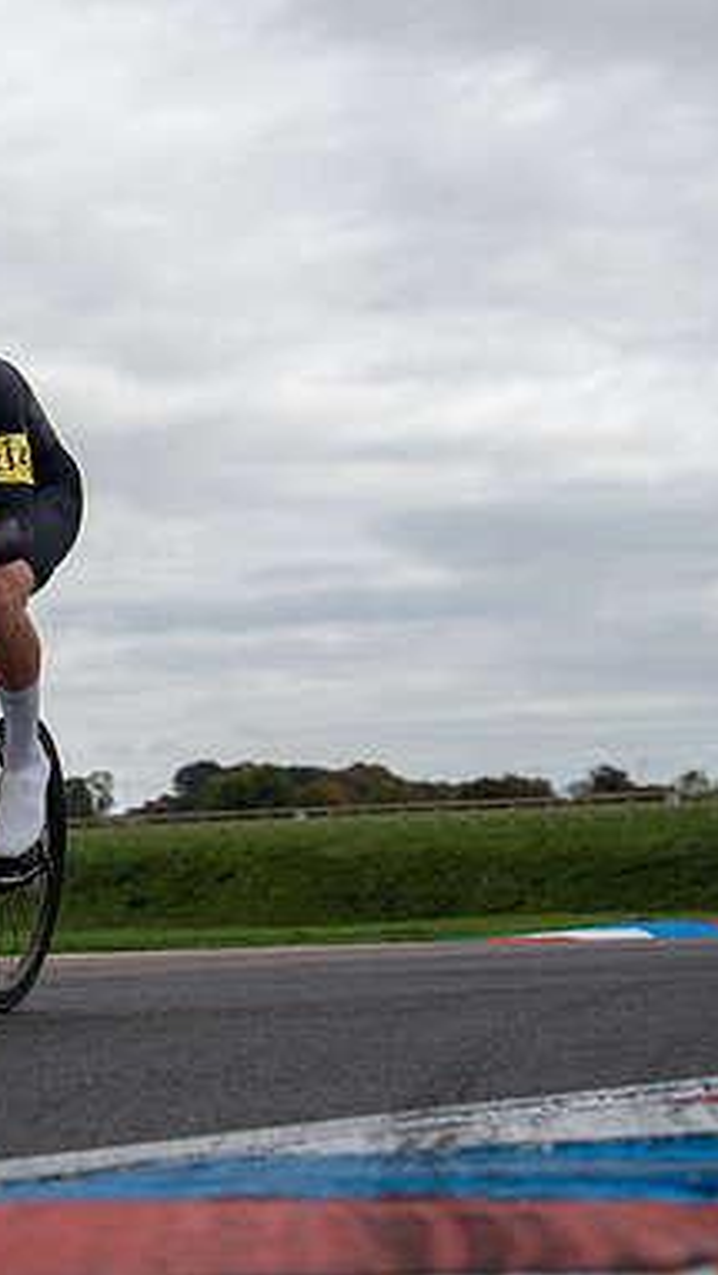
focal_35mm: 121
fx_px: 4094
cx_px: -500
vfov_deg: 17.7
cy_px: 777
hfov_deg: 9.6
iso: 100
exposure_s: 1/1000
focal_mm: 46
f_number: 3.5
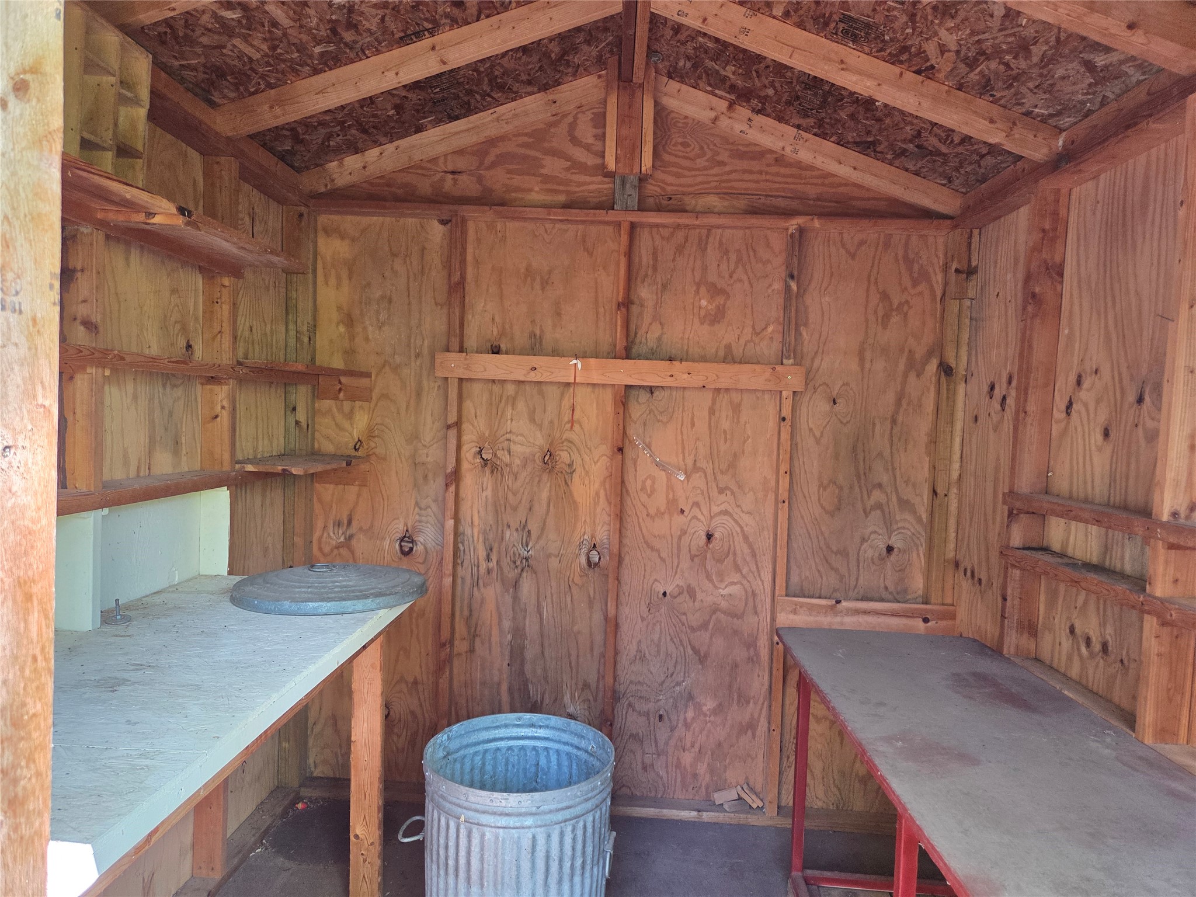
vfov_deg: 58.9
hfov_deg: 73.9
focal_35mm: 23
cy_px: 448
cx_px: 598
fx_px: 795
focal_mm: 5.4
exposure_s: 1/120
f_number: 1.8
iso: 160
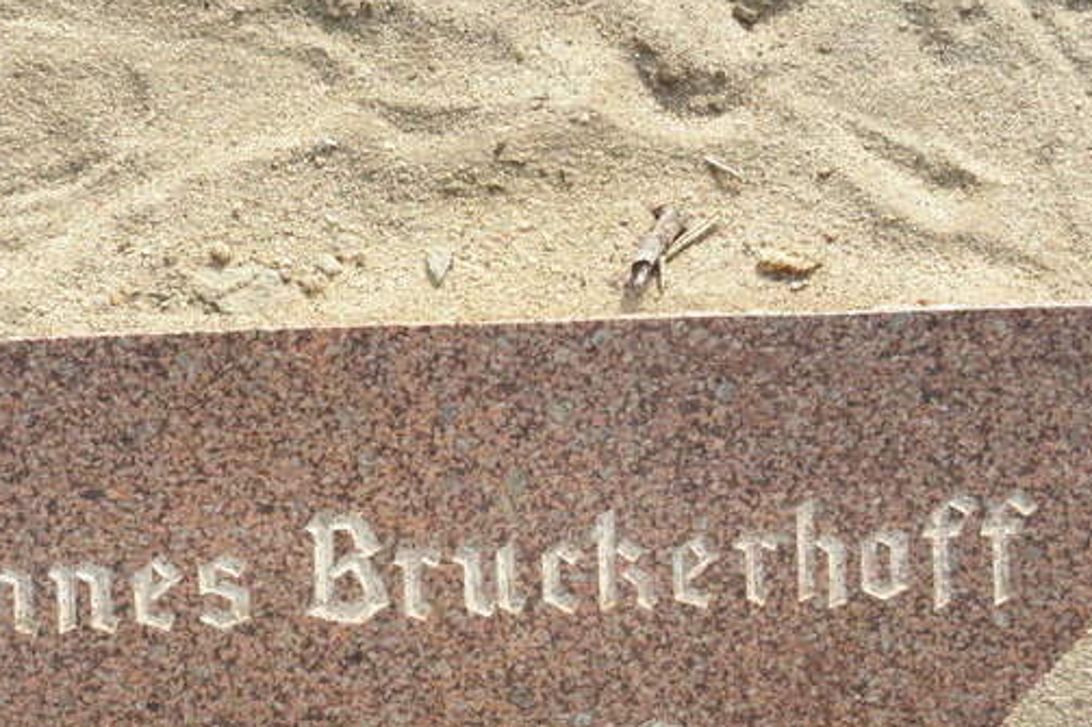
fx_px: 1304
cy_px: 451
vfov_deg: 31.0
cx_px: 360
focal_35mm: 43
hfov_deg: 44.7
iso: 200
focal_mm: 4.6
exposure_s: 1/500
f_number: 5.6
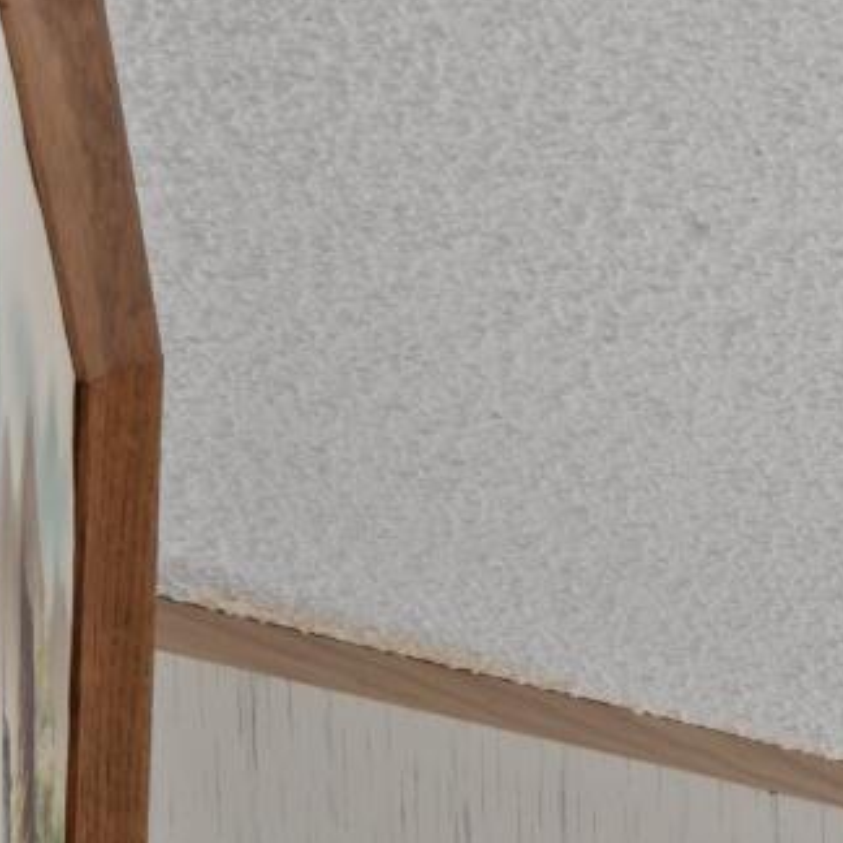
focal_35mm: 110
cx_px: 3531
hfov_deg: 7.8
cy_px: 2123
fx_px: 3031
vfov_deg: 12.1
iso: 100
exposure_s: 1/2
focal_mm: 14
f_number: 9
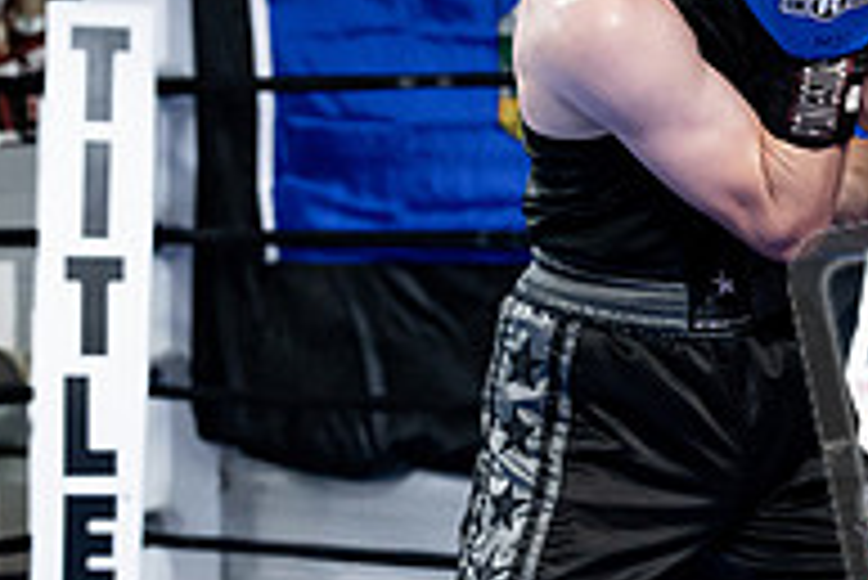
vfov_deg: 8.8
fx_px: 3764
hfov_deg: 13.0
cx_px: 801
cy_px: 308
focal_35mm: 156
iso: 8000
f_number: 2.8
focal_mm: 52
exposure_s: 1/1000
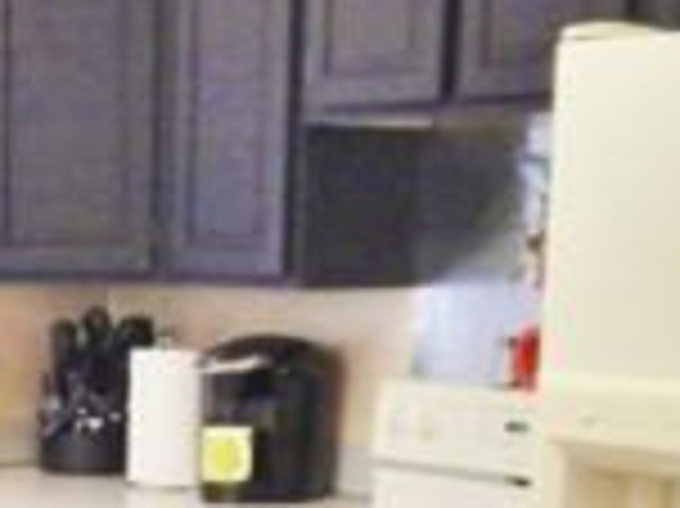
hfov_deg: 18.5
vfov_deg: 13.9
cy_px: 661
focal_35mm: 102
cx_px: -72
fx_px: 2002
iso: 400
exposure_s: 1/200
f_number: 2.8
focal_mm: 4.3
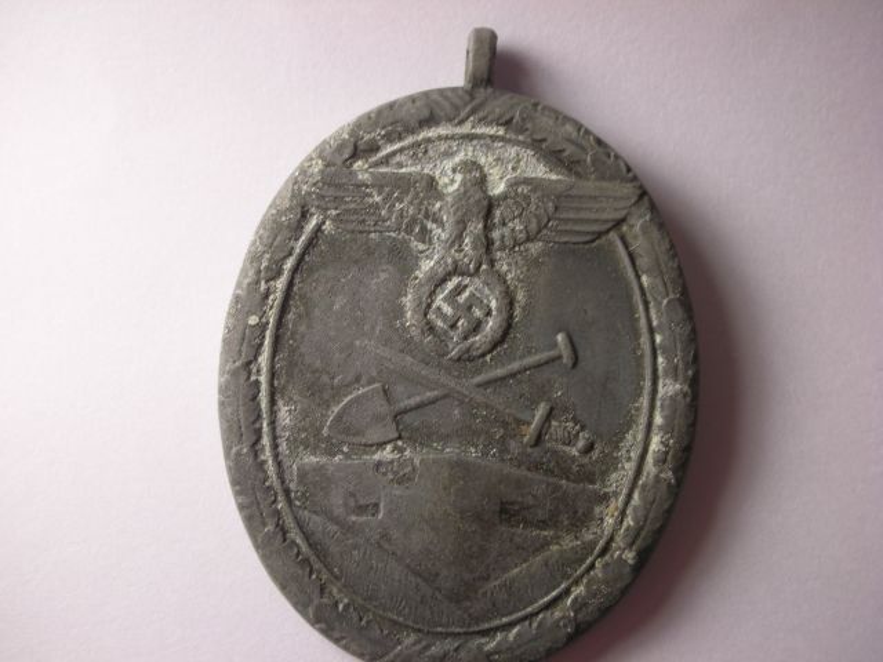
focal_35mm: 53
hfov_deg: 36.2
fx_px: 1352
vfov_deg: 27.5
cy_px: 331
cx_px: 442
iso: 50
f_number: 3.5
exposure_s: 1/52
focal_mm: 8.8
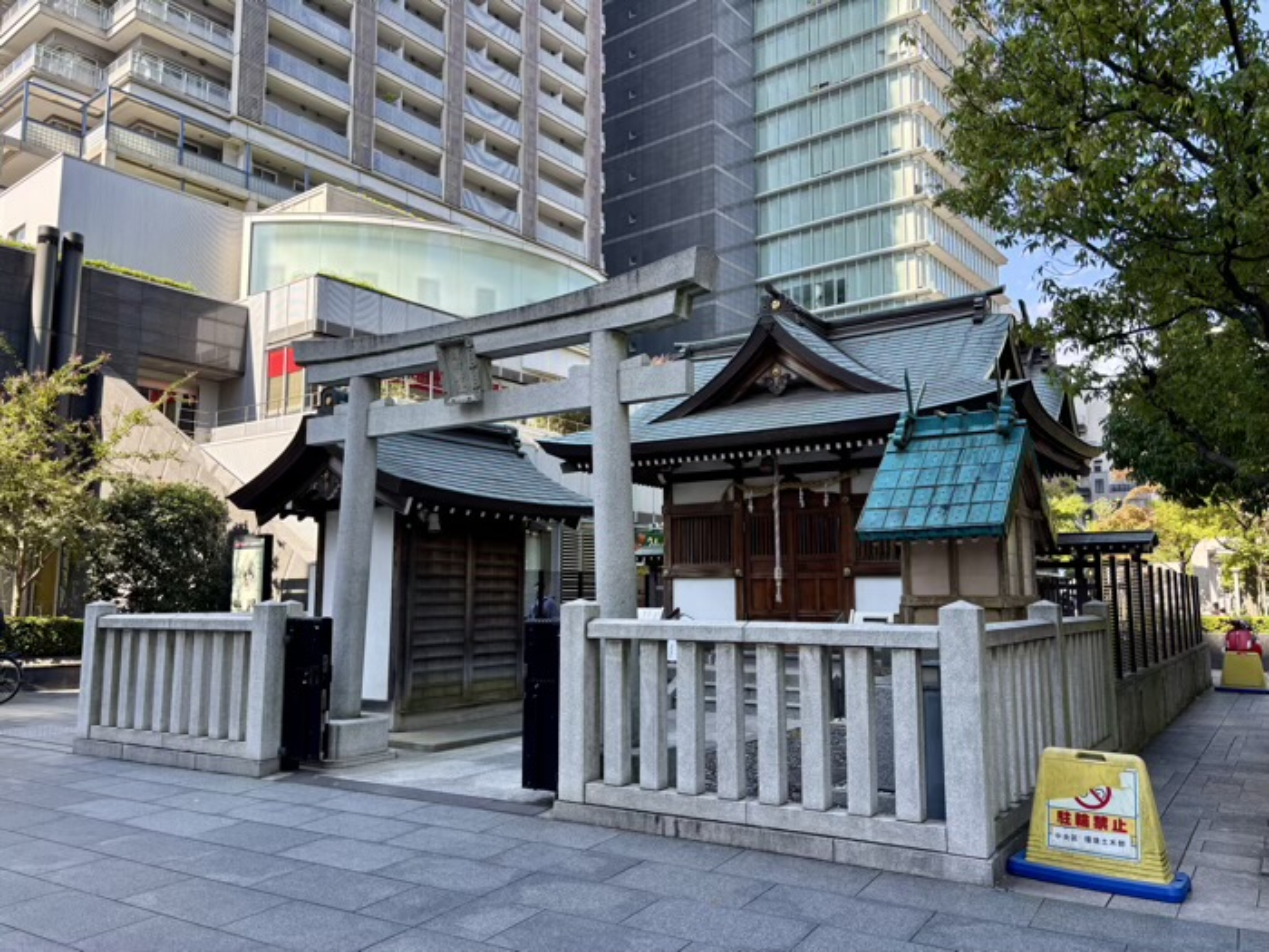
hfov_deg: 67.3
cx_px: 634
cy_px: 476
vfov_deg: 53.1
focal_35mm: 26
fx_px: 953
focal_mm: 5.96
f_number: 1.6
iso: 50
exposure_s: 1/574
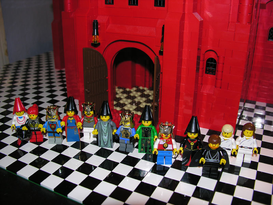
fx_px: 276
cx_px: 136
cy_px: 102
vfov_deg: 40.7
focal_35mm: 35
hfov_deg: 52.6
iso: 50
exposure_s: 1/60.1
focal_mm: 8.9
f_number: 2.8
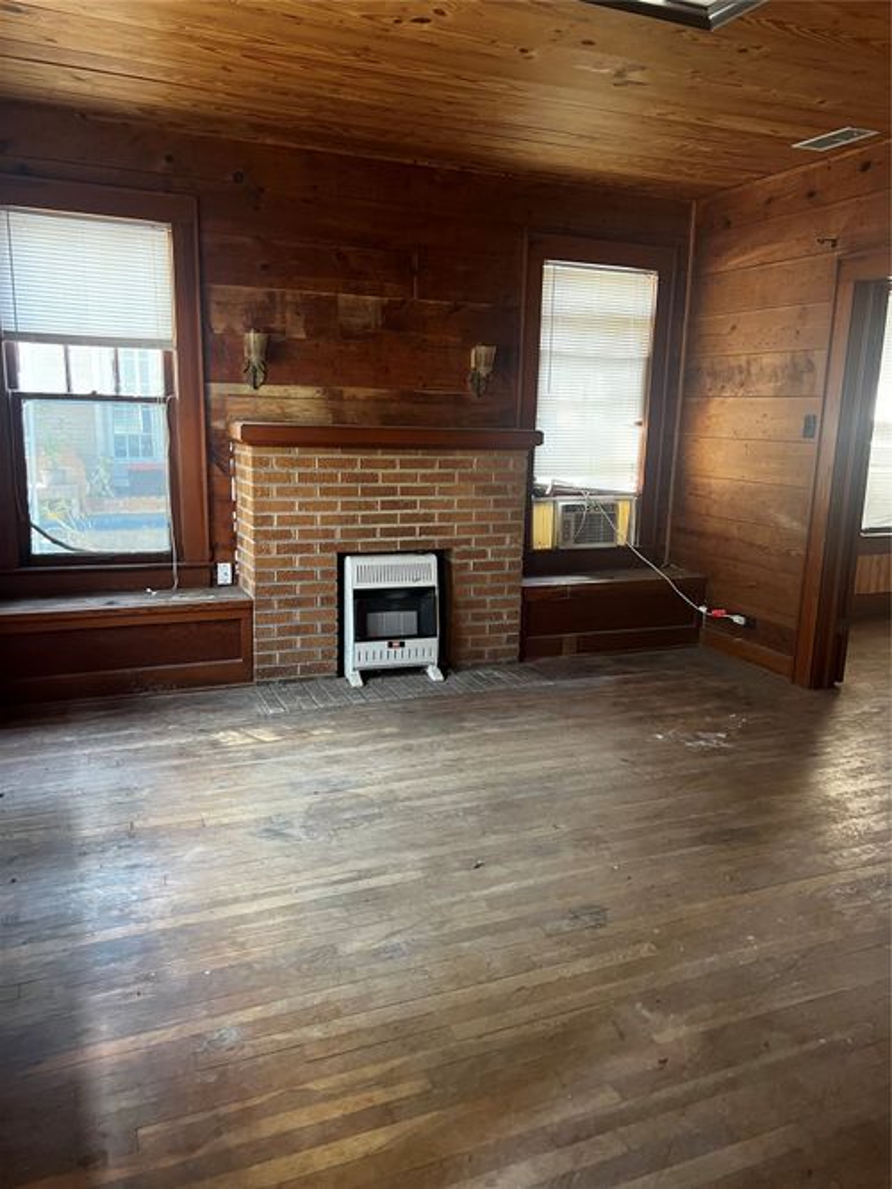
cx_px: 446
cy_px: 594
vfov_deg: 67.3
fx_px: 894
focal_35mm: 26
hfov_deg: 53.0
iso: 500
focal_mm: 5.7
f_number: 1.5
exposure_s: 1/52
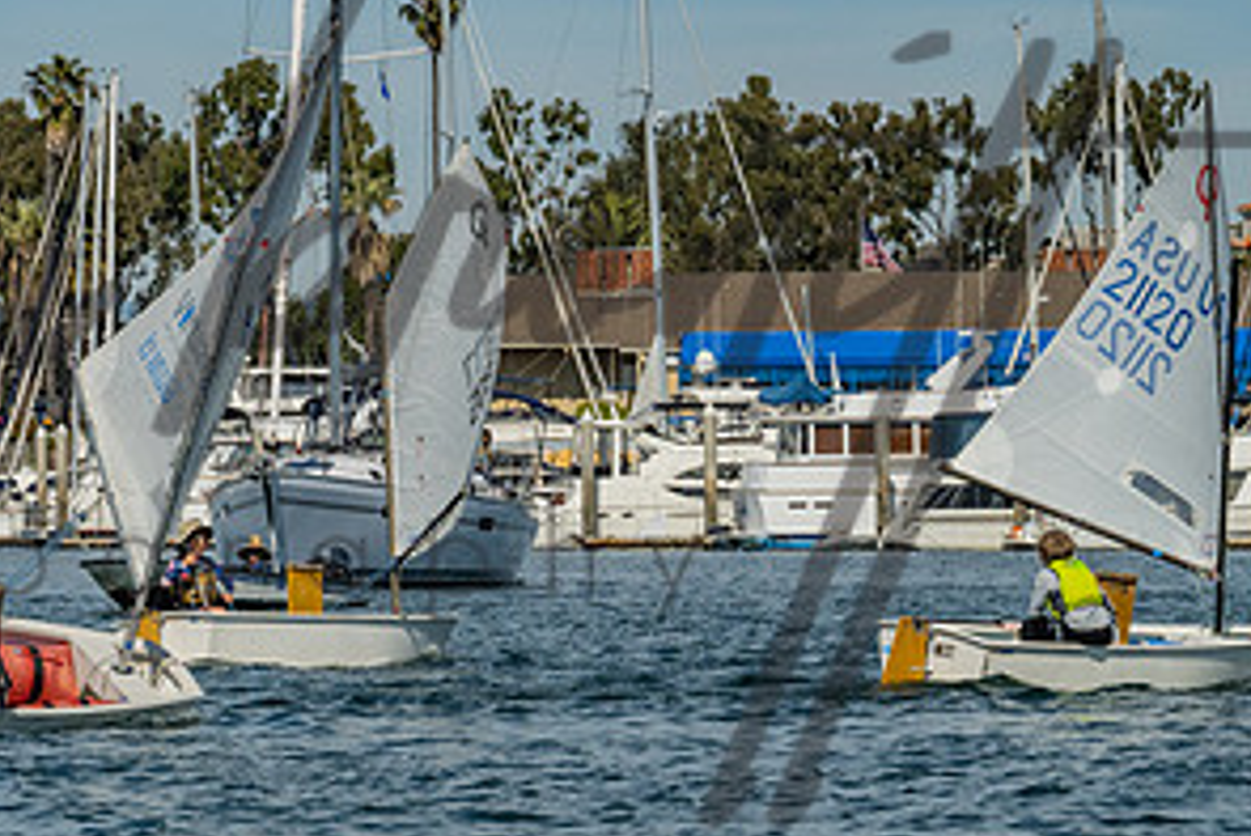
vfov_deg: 5.8
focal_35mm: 237
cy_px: 341
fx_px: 8239
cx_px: 74
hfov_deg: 8.6
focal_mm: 89
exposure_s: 1/800
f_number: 10
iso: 250
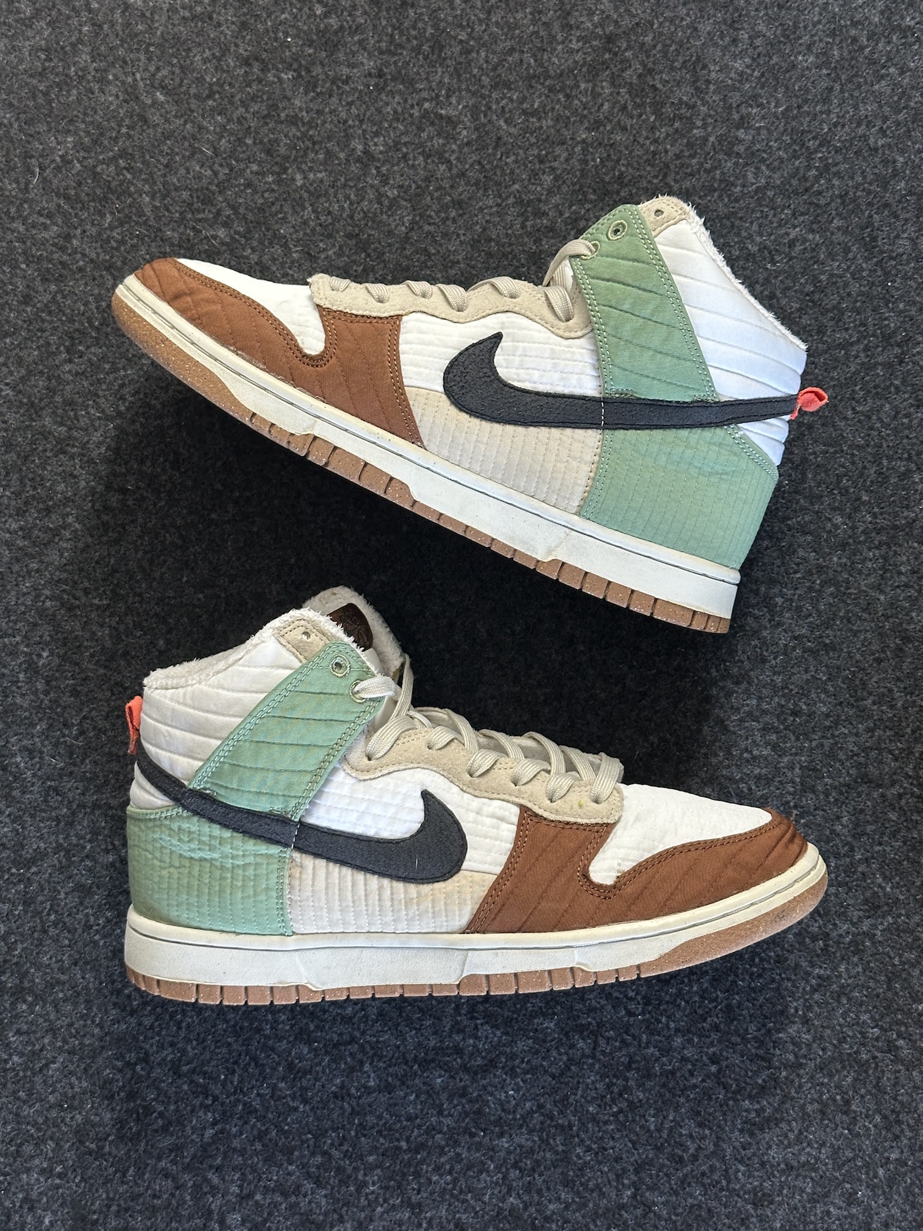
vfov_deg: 39.7
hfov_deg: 30.3
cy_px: 616
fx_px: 1706
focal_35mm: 48
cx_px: 462
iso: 250
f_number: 1.78
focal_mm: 6.86
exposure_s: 1/50
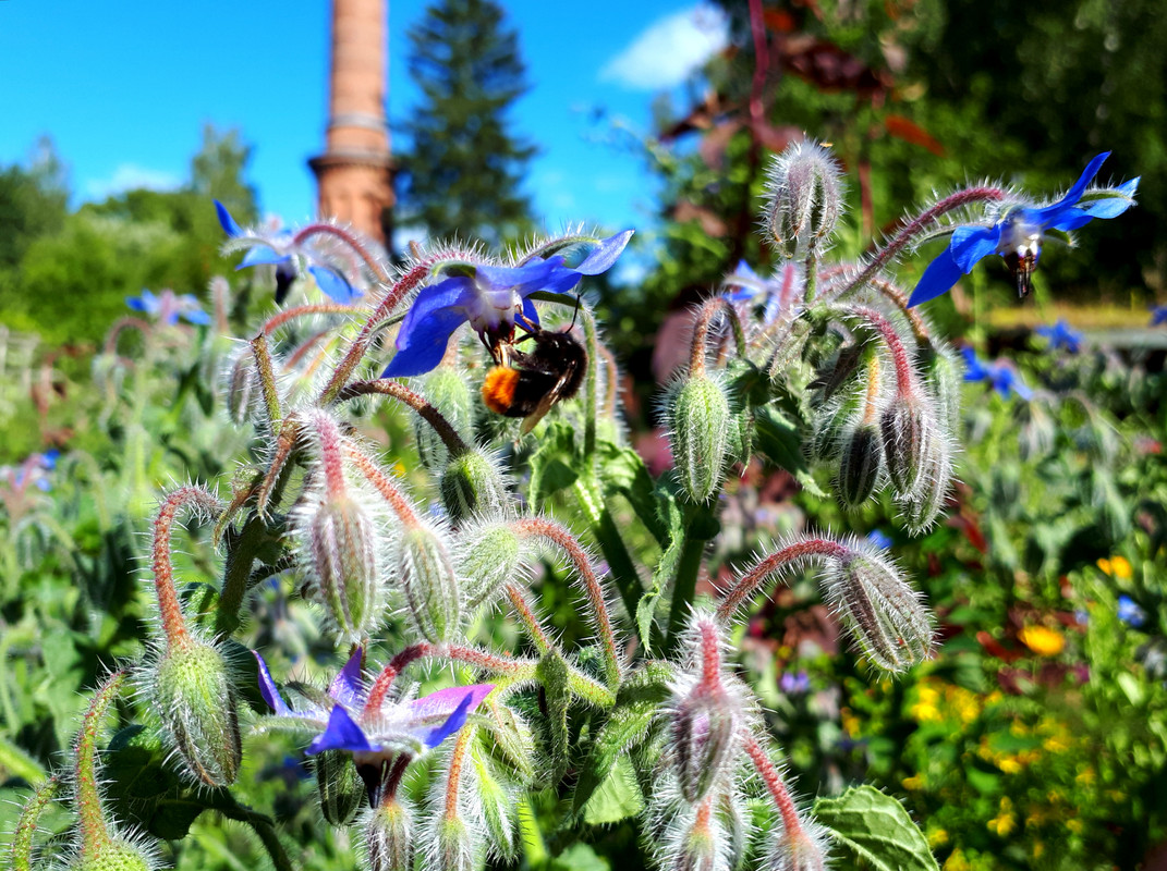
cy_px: 436
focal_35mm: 27
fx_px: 909
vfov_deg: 51.2
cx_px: 584
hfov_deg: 65.4
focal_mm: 3.6
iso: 40
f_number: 1.9
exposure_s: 1/759
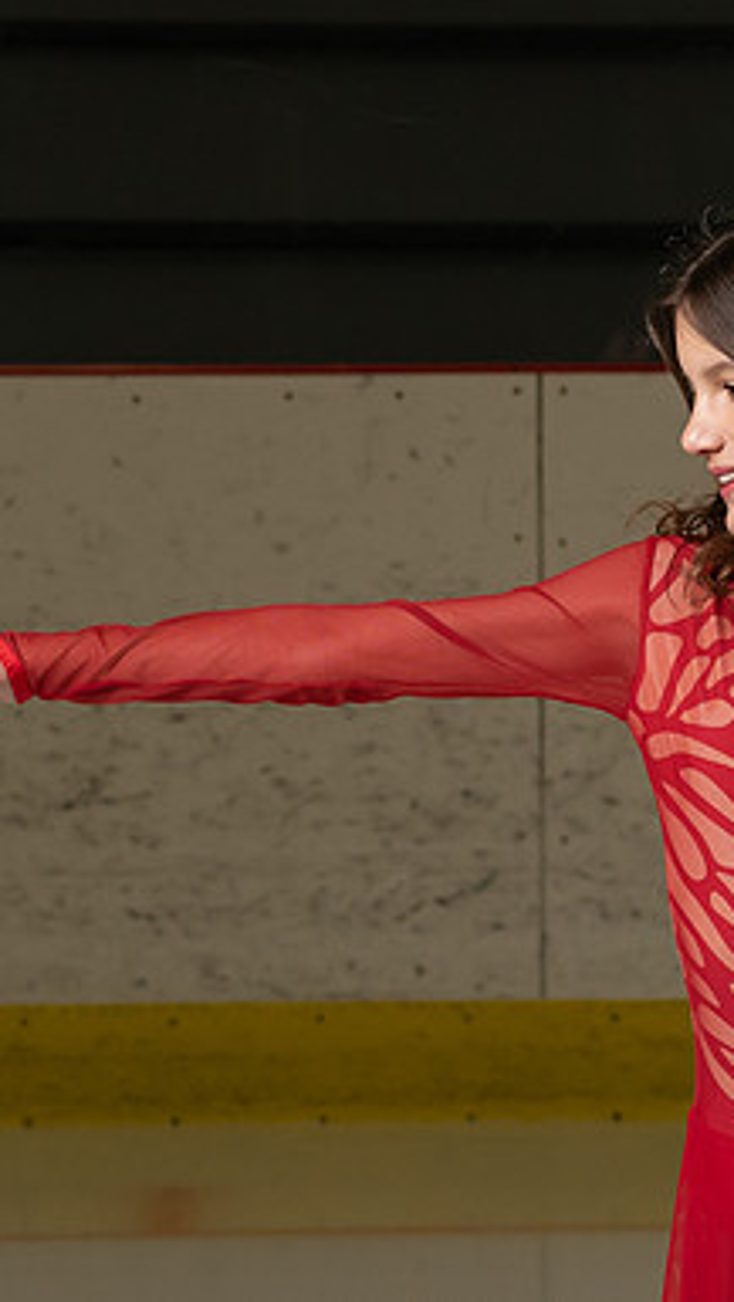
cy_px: 397
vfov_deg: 8.4
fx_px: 8844
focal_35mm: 256
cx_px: 763
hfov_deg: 4.7
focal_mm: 85
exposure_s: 1/200
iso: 800
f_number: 7.1
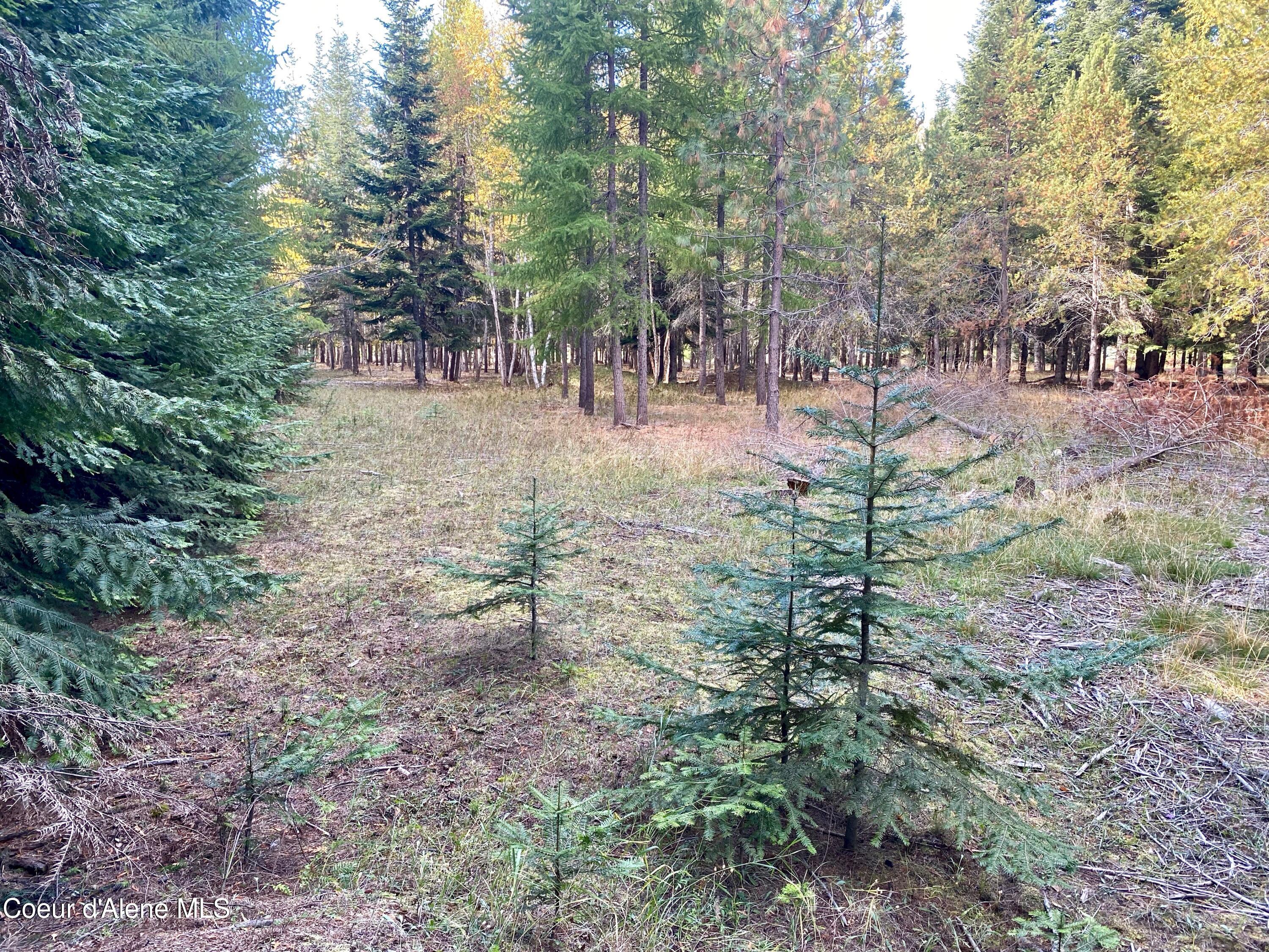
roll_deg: -0.2
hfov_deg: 67.3
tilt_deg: -7.9
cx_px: 634
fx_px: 953
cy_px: 476
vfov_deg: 53.1
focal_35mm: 26
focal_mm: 4.25
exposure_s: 1/122
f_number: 1.8
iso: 64
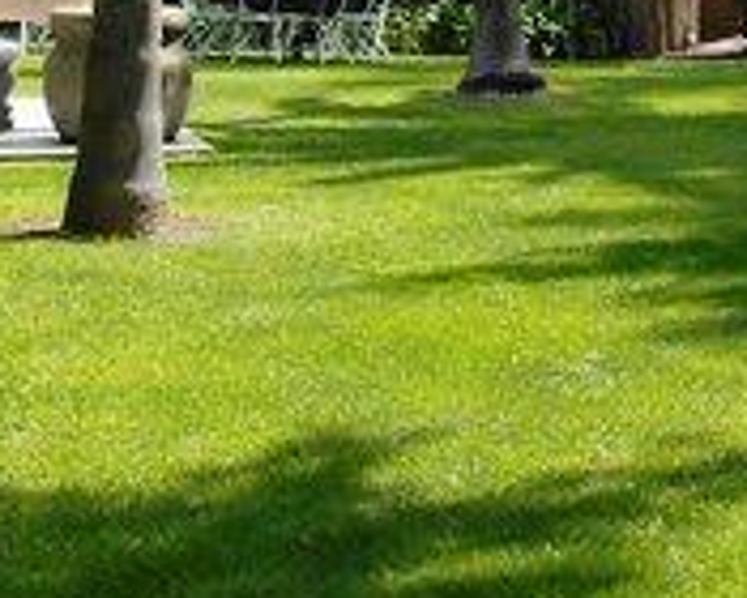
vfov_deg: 13.1
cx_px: 324
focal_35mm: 116
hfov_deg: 16.6
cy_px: -9
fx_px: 2565
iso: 80
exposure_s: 1/500
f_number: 3.2
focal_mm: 4.6
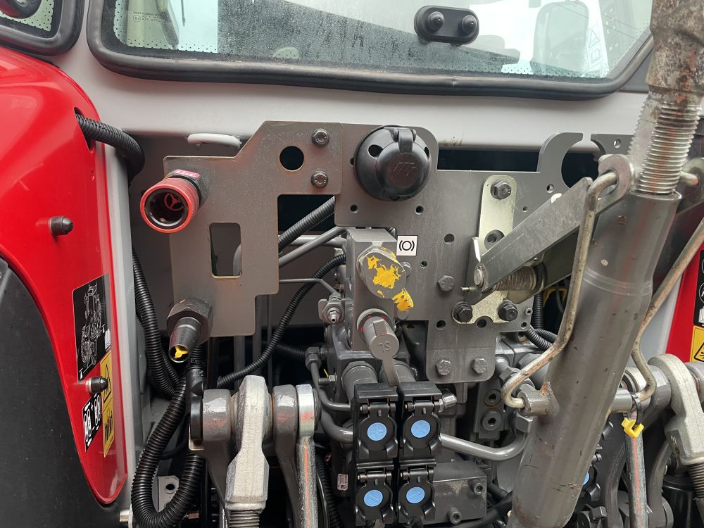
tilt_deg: -7.9
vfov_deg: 53.1
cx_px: 352
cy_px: 264
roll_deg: +0.0
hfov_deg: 67.3
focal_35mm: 26
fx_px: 529
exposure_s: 1/85
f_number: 1.6
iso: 125
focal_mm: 4.2
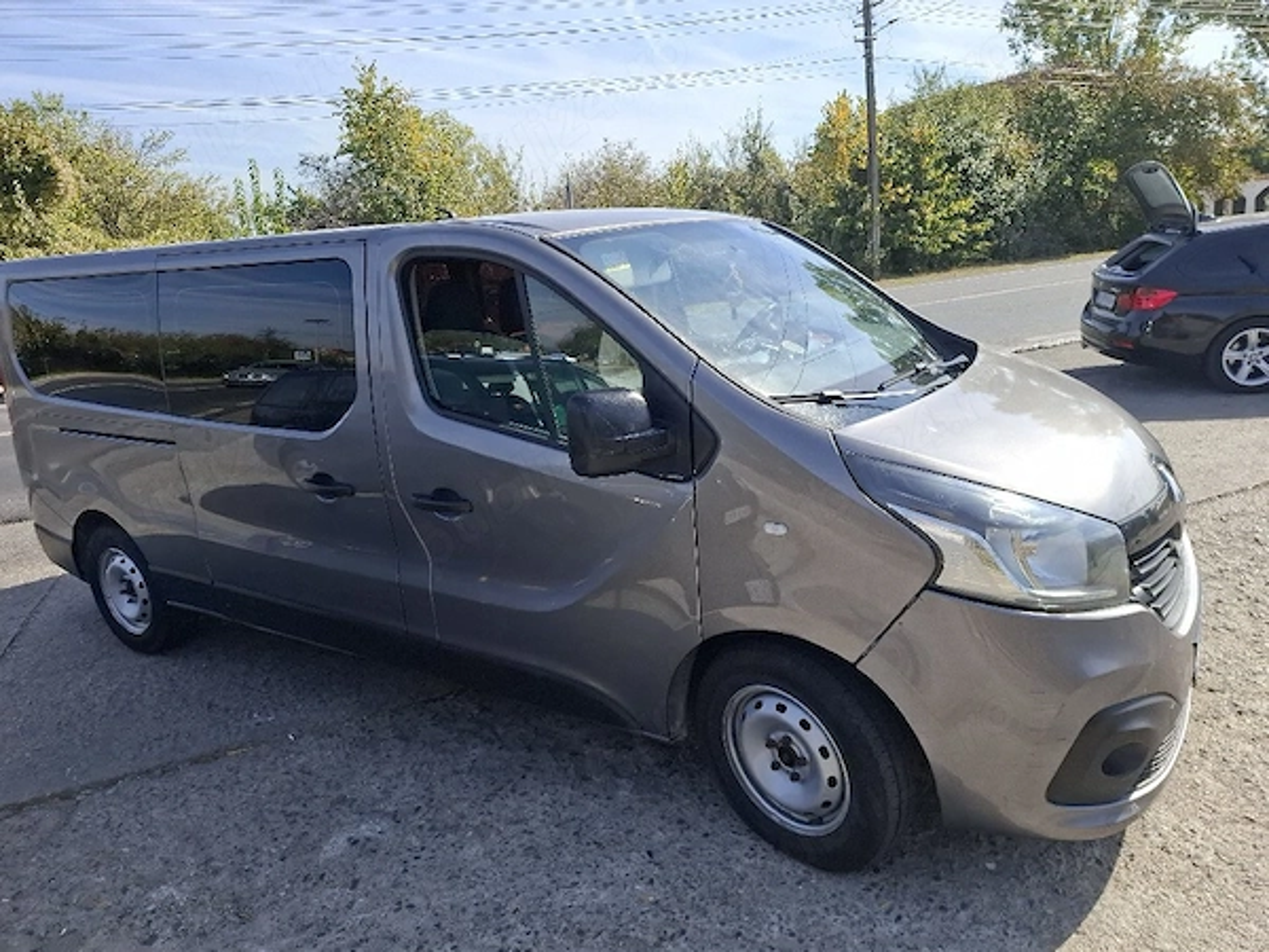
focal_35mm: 23
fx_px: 843
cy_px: 476
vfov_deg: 58.9
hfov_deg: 73.9
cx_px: 634
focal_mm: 5.54
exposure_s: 1/2000
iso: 50
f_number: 1.8
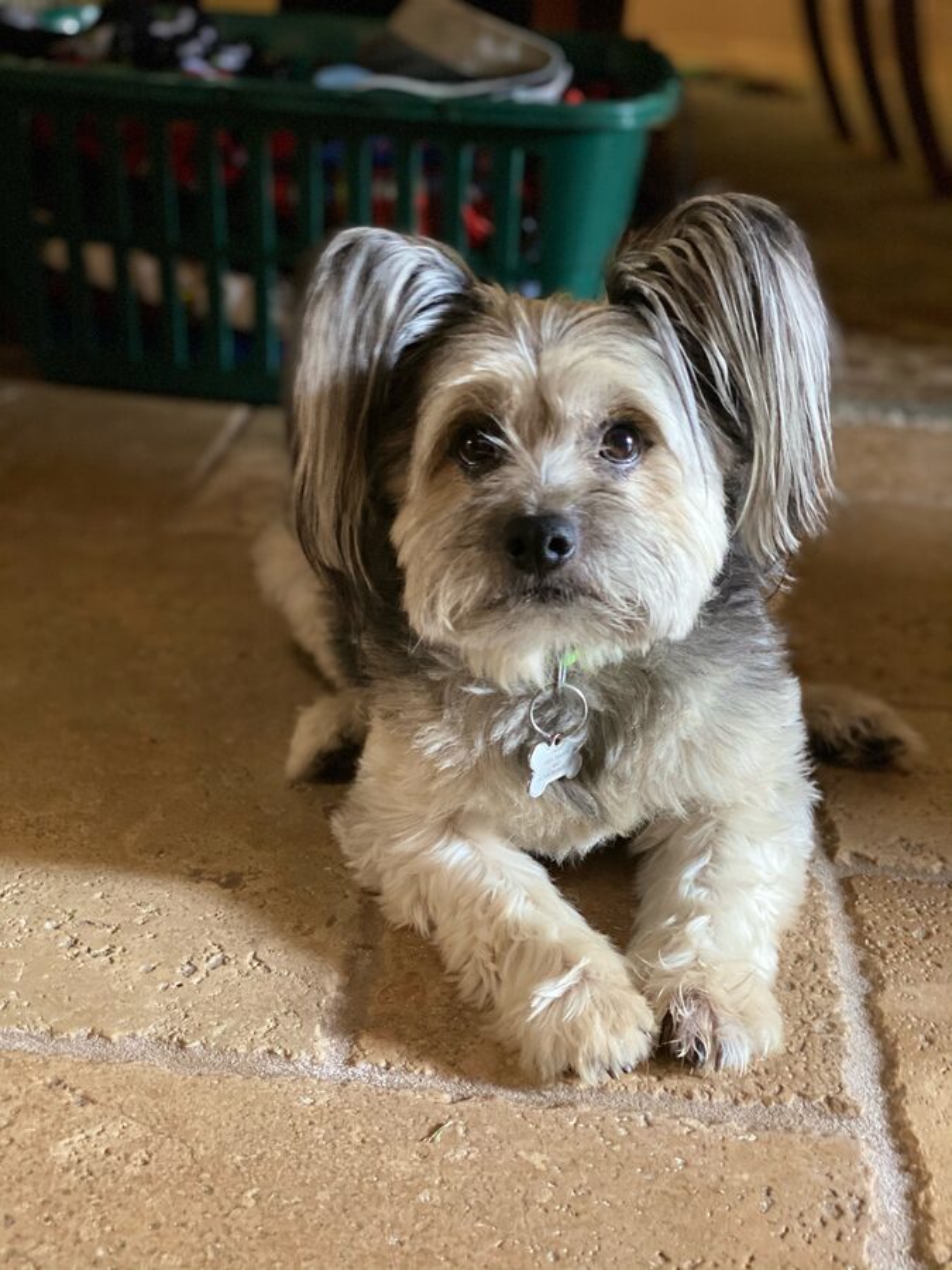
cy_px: 635
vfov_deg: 36.8
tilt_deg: -20.9
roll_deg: -2.7
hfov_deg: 28.0
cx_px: 476
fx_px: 1907
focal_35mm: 52
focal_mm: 6
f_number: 2
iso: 400
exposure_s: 1/17
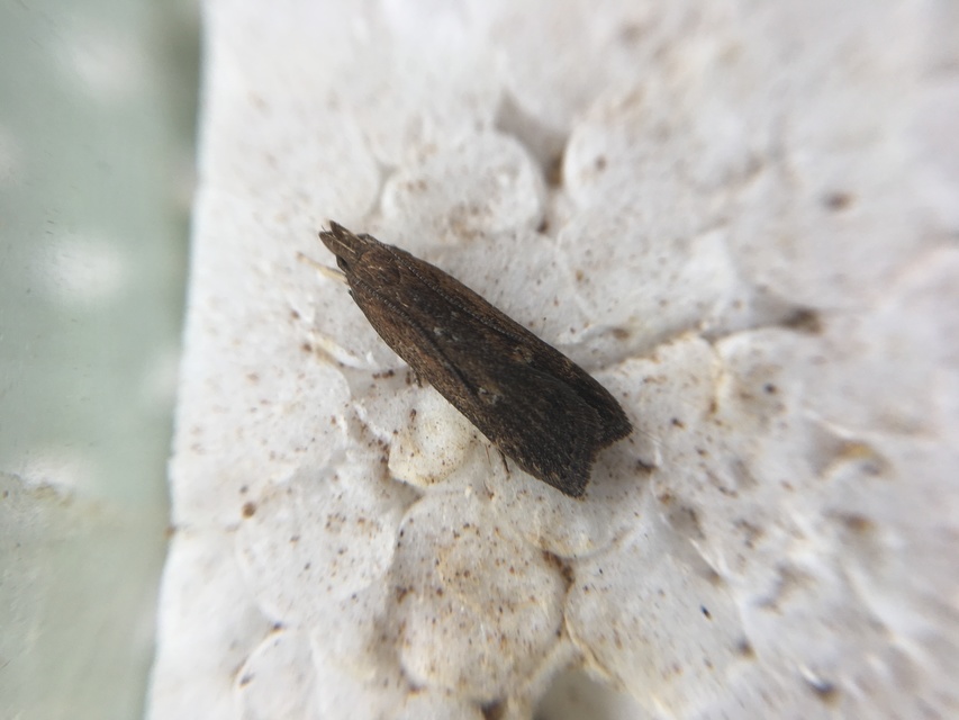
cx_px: 480
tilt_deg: -80.3
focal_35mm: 29
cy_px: 360
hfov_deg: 61.7
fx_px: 804
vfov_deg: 48.2
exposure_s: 1/322
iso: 25
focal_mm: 4.15
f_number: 2.2
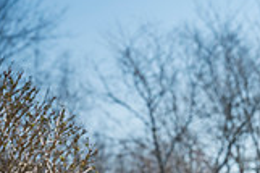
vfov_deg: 5.1
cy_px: 255
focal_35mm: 267
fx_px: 1926
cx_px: 460
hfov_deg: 7.5
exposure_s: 1/640
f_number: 9
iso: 400
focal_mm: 74
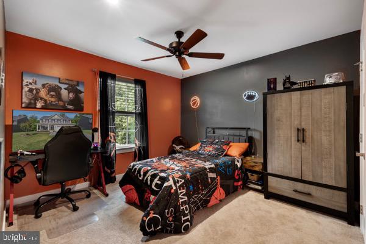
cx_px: 183
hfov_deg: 96.7
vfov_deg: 73.7
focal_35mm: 16
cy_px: 122
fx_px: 163
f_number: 8
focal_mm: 16
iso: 1250
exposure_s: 2
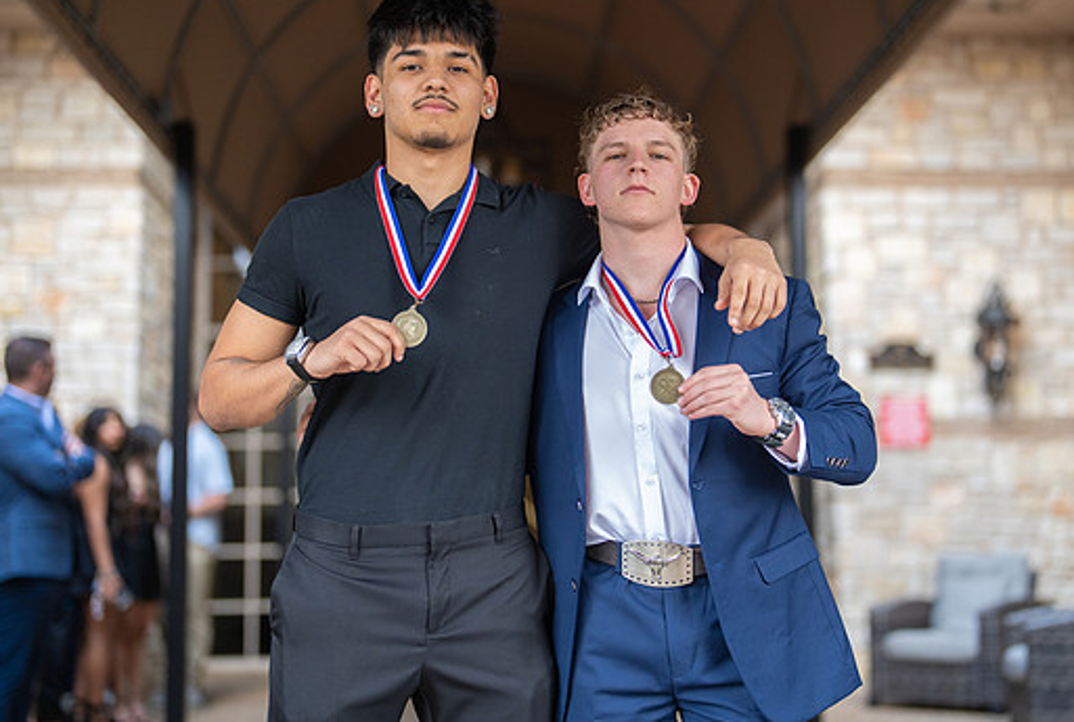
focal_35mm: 57
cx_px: 565
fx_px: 1705
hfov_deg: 35.0
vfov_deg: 23.9
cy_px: 316
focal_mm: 50
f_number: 1.2
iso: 640
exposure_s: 1/640
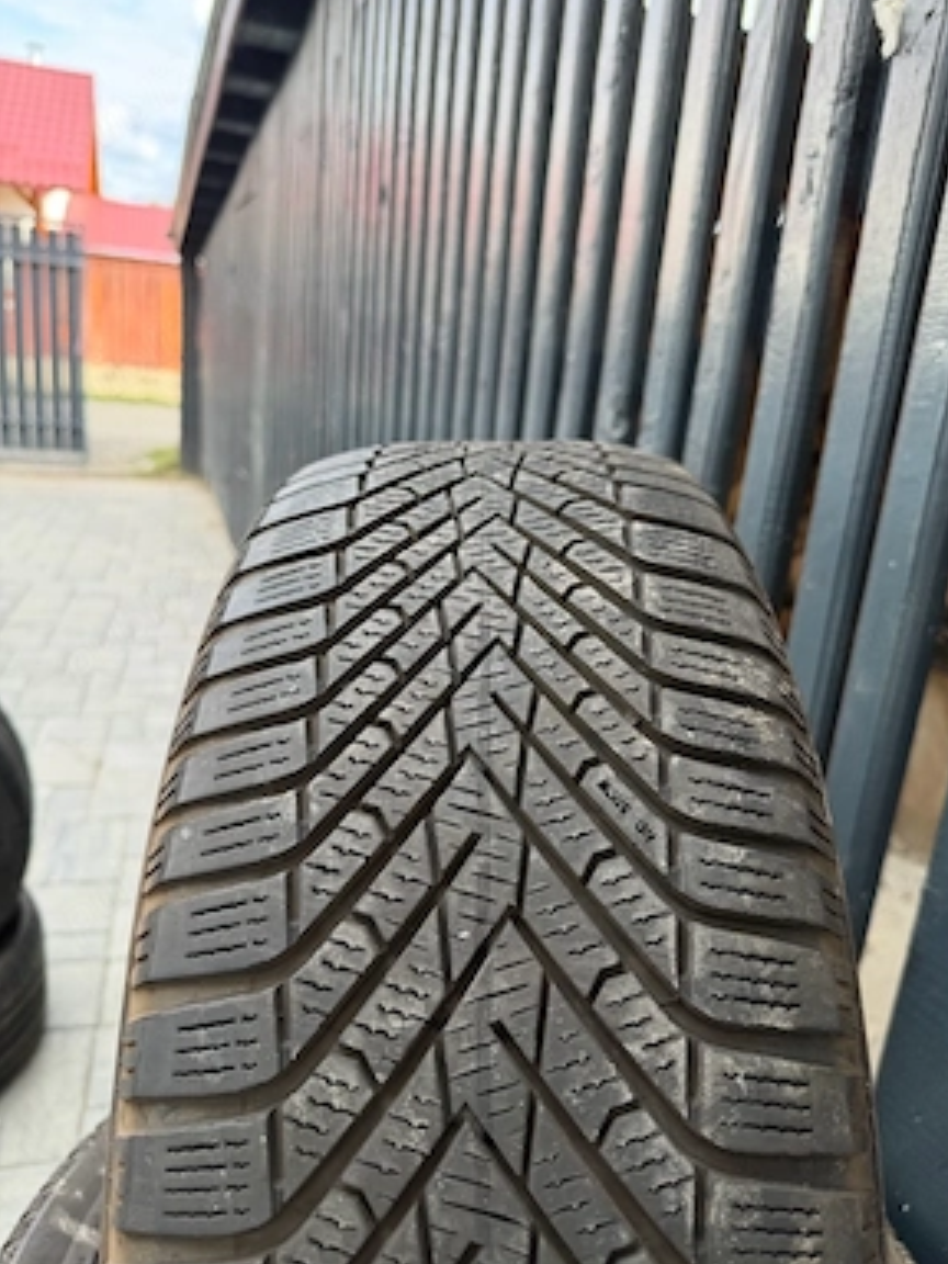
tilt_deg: -17.6
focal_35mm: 25
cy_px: 639
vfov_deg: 69.4
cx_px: 490
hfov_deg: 54.9
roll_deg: -5.9
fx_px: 913
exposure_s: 1/273
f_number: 1.78
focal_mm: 6.76
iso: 80
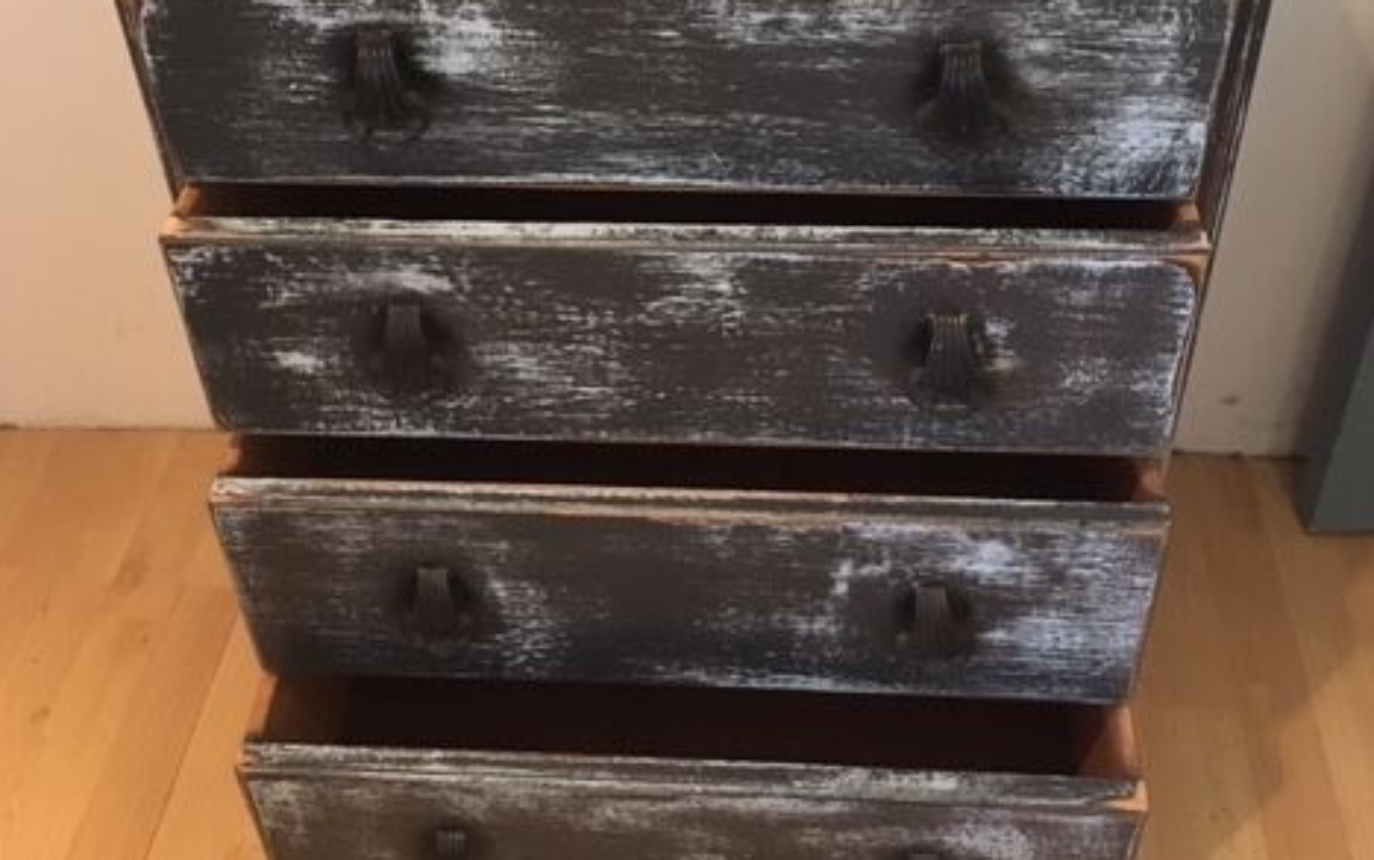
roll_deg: +1.3
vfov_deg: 29.9
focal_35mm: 42
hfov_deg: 47.2
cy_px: 173
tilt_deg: -39.8
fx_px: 1573
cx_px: 684
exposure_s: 1/17
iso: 250
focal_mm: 4.15
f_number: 2.2
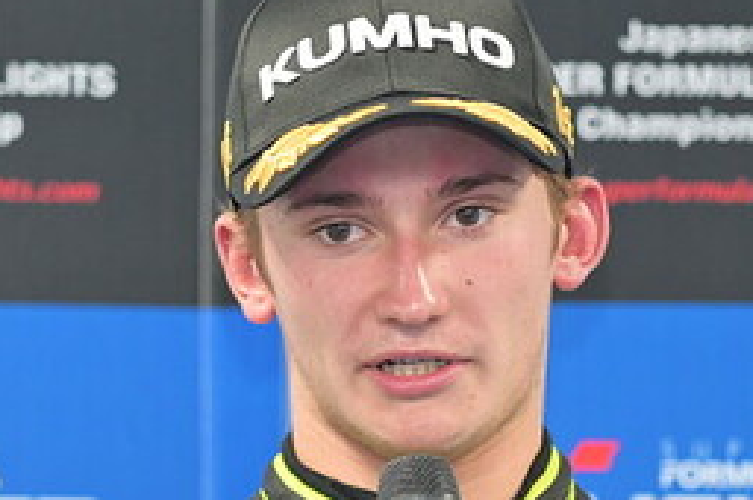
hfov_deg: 5.0
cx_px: 403
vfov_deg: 3.3
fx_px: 8607
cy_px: 444
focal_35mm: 412
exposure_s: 1/200
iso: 1250
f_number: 2.8
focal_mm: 130
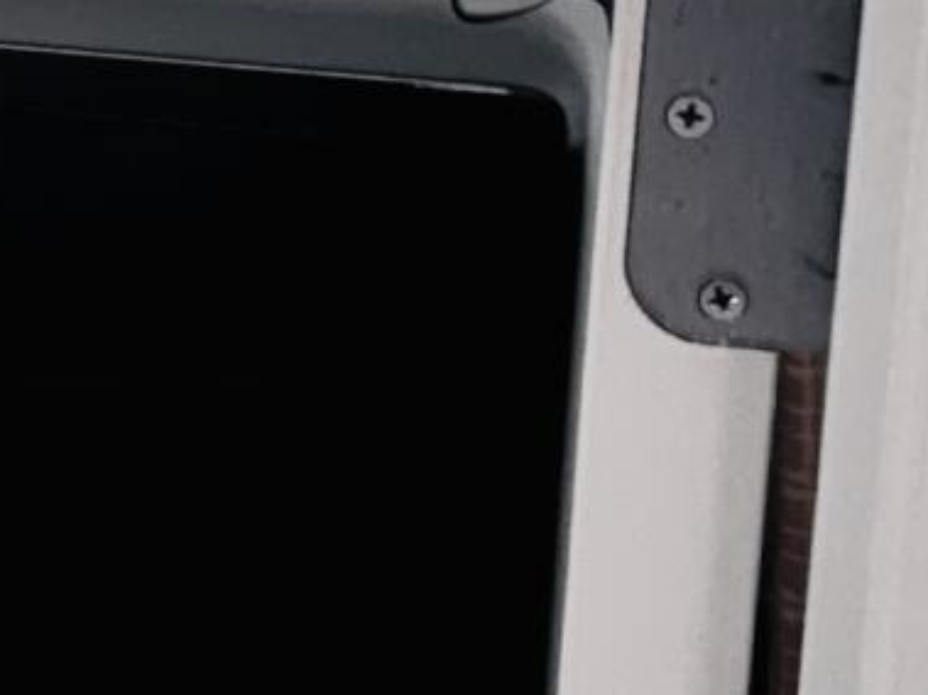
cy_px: -49
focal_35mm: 190
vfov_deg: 7.8
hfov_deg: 9.8
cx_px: -847
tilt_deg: -15.4
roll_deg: -0.8
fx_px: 5092
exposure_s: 1/120
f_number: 1.78
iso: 160
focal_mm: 6.76
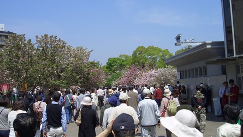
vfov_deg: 27.6
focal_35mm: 43
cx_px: 121
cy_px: 56
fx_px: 277
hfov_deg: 47.4
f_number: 4.8
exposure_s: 1/500
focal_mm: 8
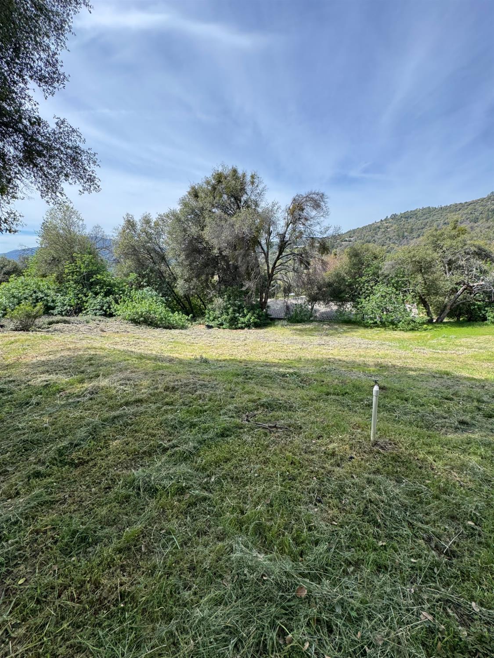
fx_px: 266
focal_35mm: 14
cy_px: 329
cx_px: 247
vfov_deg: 102.1
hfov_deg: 85.7
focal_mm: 2.22
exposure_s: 1/849
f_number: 2.2
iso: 40
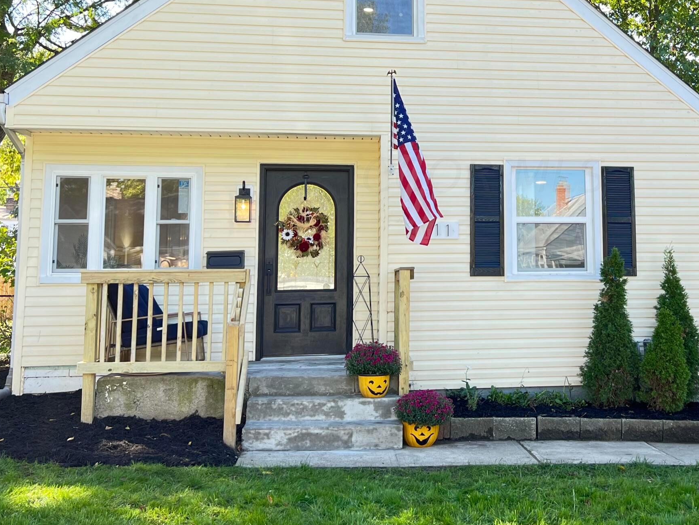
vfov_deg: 31.9
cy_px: 174
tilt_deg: +7.1
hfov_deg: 41.4
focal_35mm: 45
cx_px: 483
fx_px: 909
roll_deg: +0.9
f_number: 1.5
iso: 40
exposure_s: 1/163
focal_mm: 5.7
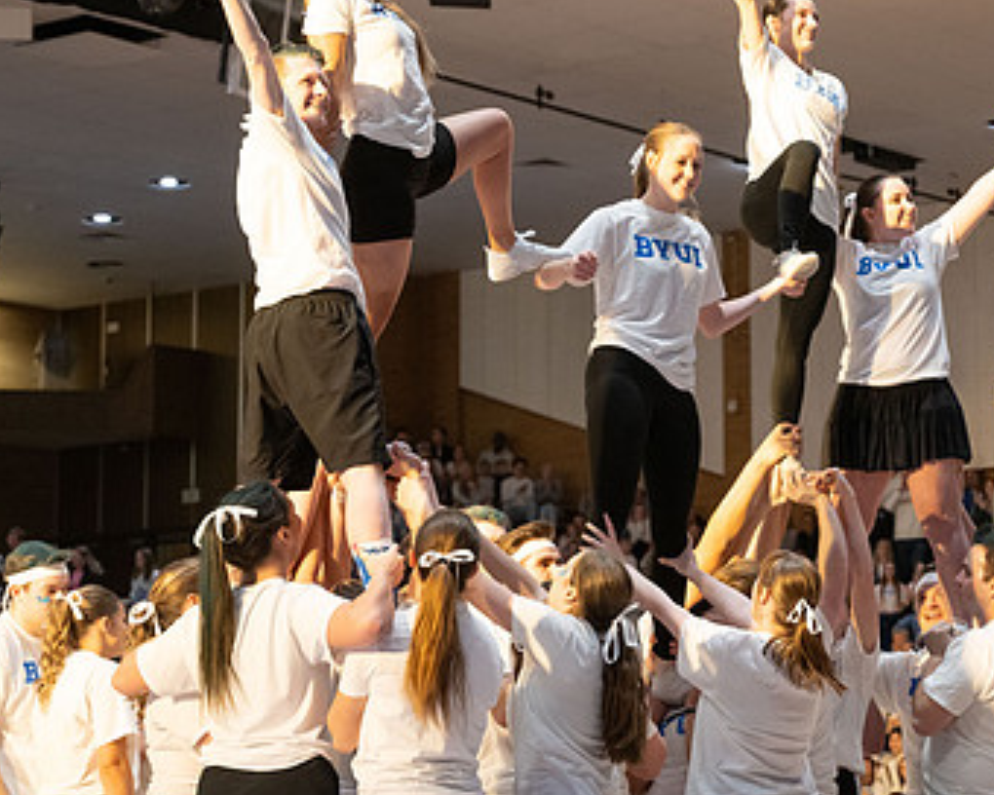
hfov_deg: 17.1
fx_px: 3295
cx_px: 620
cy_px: 273
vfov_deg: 13.7
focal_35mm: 112
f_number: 4
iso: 3200
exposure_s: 1/250
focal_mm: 70
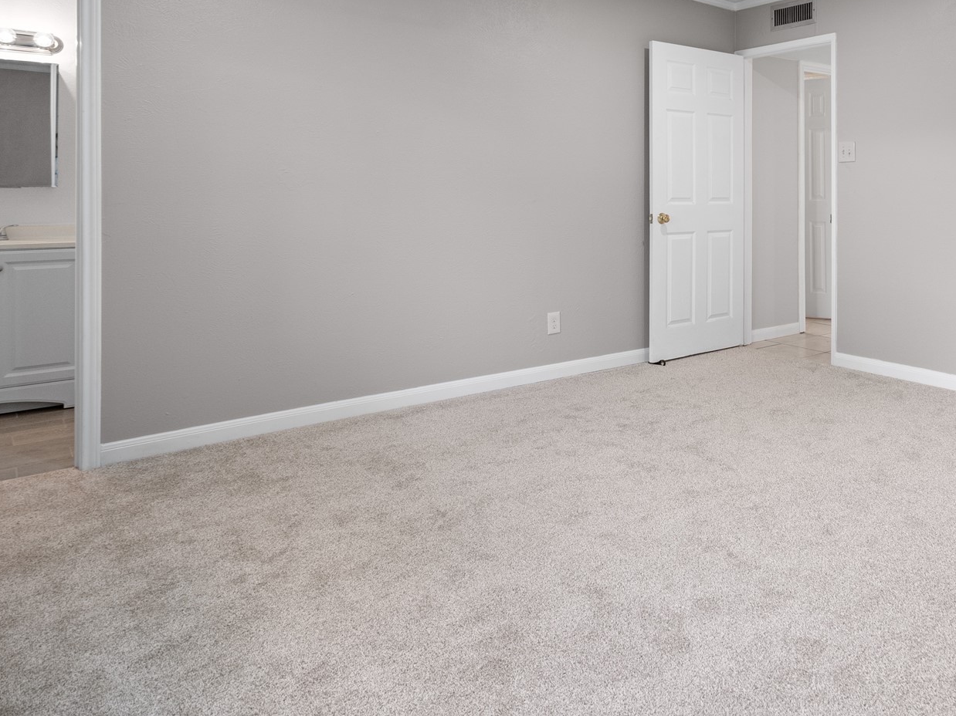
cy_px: 214
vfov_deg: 50.0
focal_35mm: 27
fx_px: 746
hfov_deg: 61.1
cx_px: 734
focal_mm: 16
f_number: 7.1
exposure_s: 1/10
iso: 800
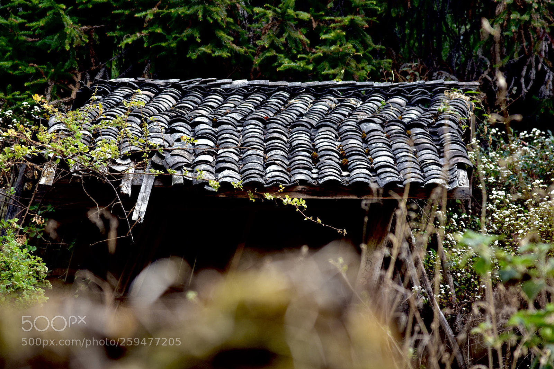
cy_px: 184
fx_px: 2769
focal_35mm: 180
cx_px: 277
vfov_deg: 7.6
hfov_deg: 11.4
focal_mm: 120
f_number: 4
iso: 100
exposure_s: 1/125
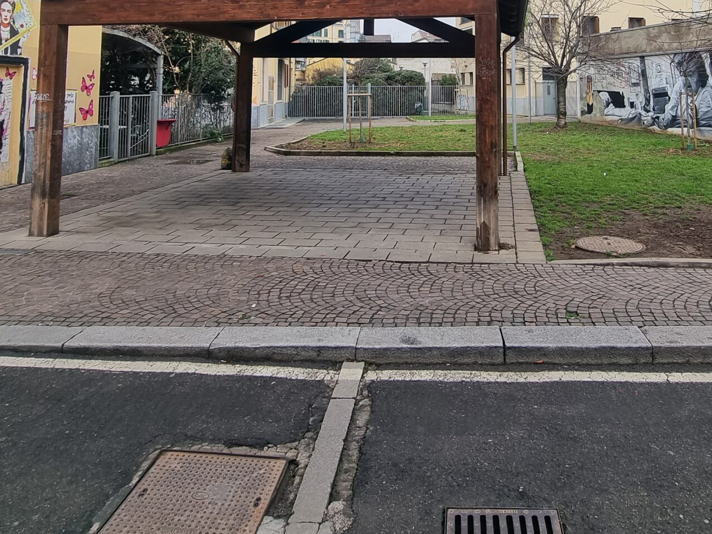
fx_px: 535
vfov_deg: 47.0
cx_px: 423
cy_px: 39
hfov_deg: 66.7
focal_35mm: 26
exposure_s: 1/416
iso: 50
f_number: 2.2
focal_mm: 2.2
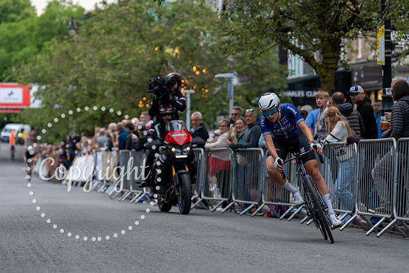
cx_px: 243
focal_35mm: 166
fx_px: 1881
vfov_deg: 8.3
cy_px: 112
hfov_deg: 12.4
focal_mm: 115
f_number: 2.8
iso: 640
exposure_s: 1/800
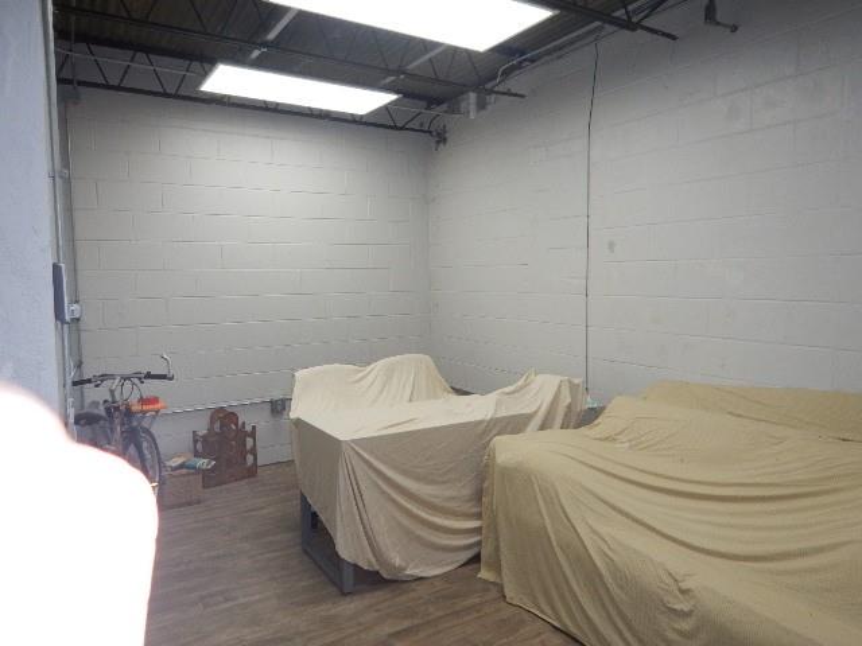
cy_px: 323
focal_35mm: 24
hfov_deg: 71.6
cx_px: 431
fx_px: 598
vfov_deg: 56.8
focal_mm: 4.3
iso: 125
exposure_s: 1/60
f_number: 2.8
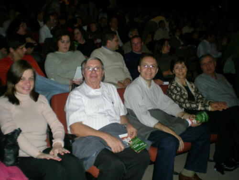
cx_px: 120
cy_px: 90
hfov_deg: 49.0
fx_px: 262
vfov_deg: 37.7
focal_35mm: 38
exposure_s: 1/60
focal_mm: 6.3
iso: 166
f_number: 3.1
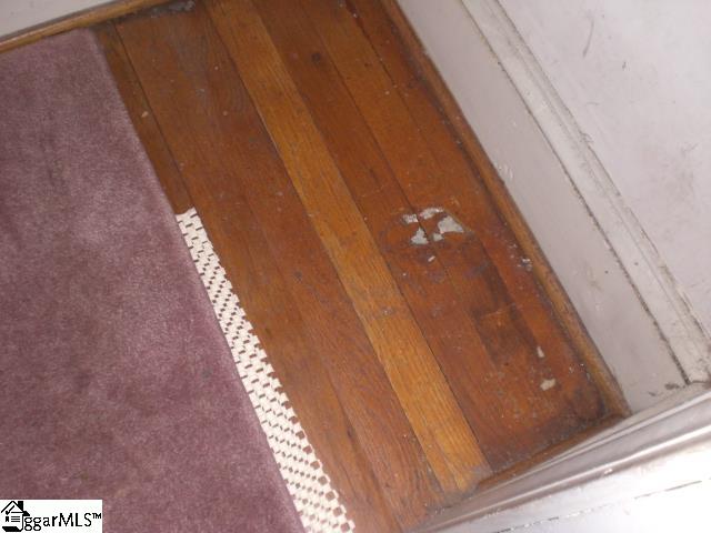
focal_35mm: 38
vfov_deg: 37.7
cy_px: 266
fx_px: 781
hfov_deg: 49.0
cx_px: 356
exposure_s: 1/60
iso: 200
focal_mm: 6.3
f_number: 3.1
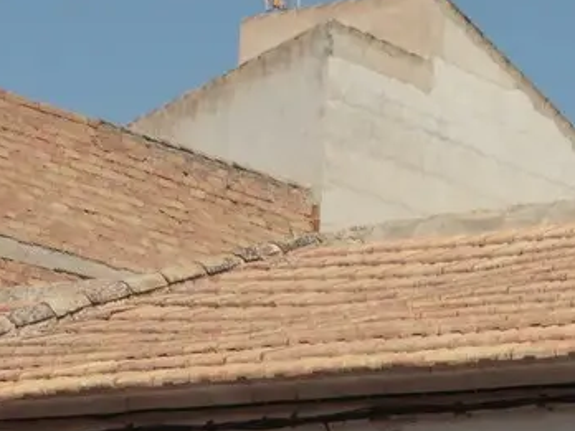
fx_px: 2508
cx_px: 644
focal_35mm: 151
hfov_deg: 12.8
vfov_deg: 9.6
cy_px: 624
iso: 100
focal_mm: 7.4
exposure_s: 1/1250
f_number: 5
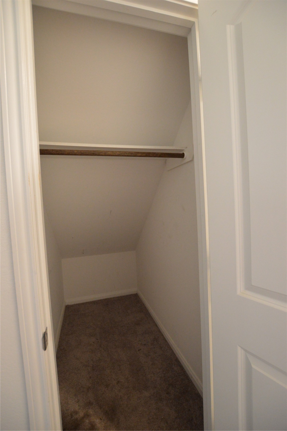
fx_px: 180
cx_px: 144
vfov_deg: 100.4
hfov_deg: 77.2
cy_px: 216
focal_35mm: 15
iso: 2200
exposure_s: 1/60
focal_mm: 10
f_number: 3.5
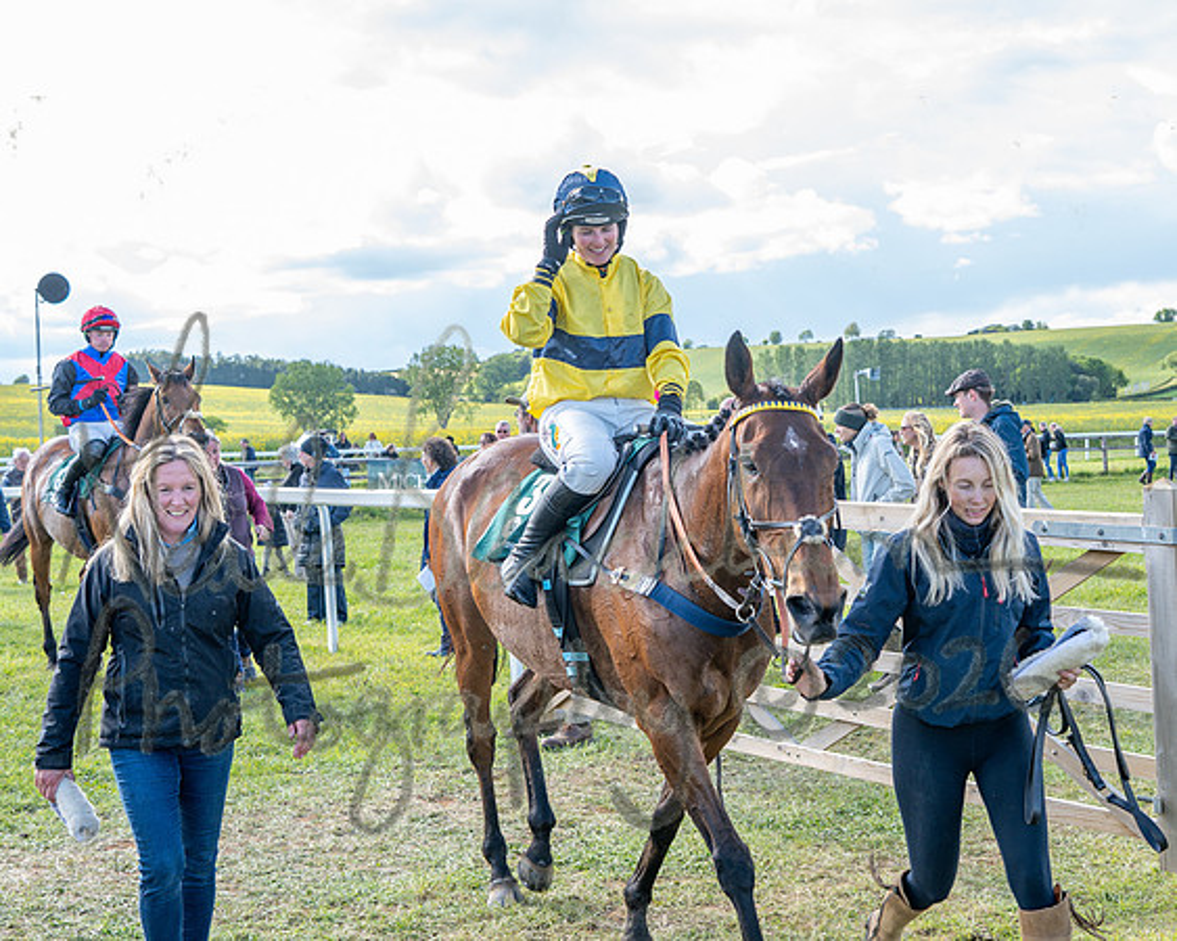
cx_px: 645
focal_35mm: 49
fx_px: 1694
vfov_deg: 30.9
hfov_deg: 38.3
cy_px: 362
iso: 200
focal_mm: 35
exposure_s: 1/480
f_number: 4
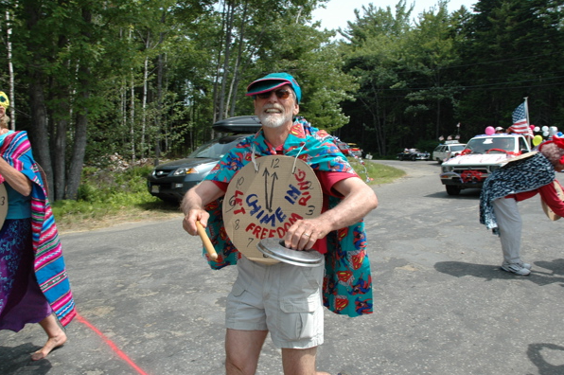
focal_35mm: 29
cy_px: 196
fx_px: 454
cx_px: 292
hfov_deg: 63.7
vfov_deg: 44.9
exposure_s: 1/250
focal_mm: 18
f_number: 8
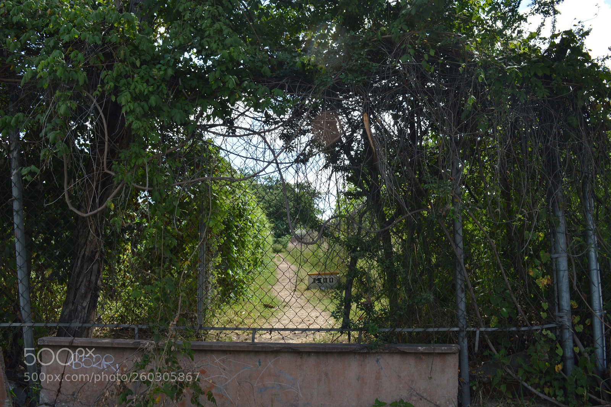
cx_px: 306
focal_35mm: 33
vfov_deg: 39.9
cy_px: 204
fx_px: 560
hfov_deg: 57.3
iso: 200
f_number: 11
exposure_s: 1/125
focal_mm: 22
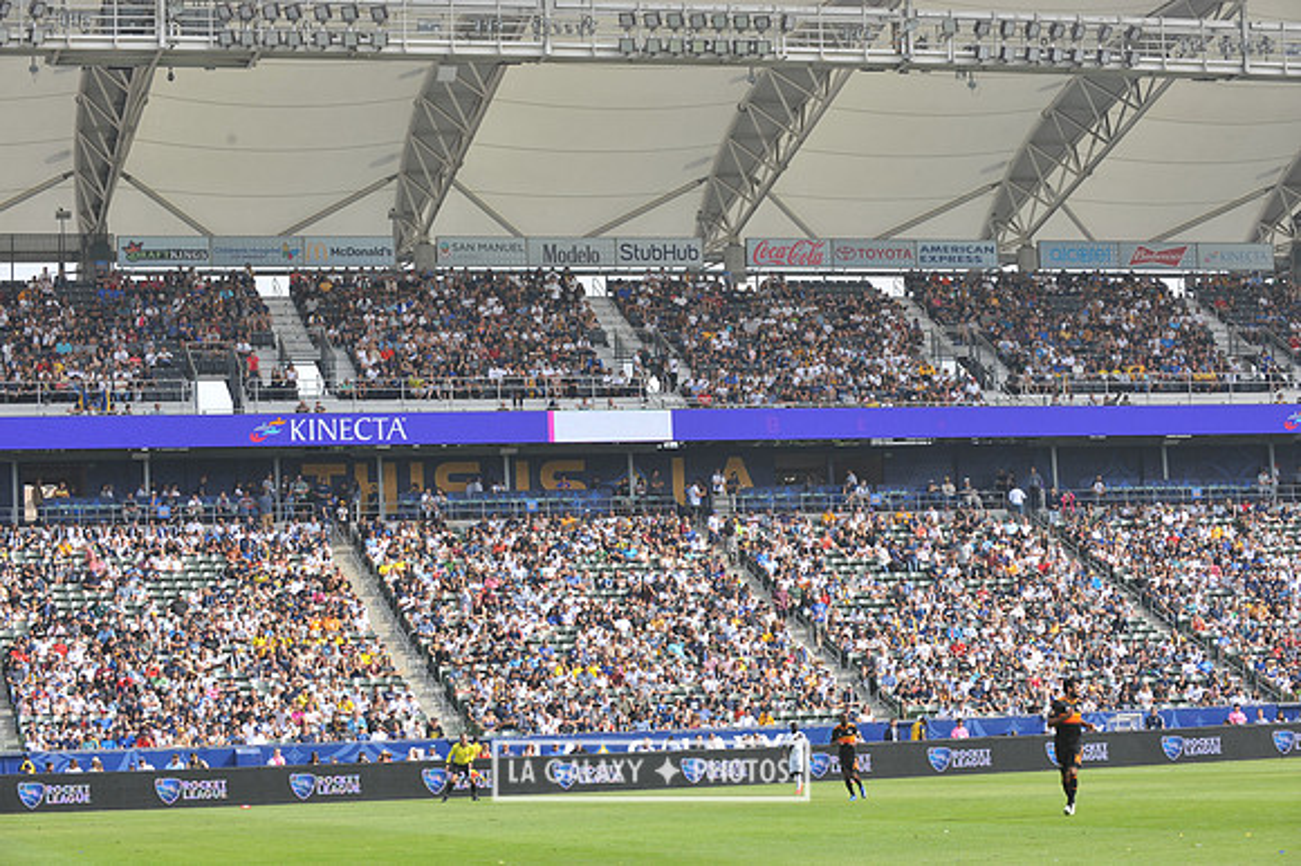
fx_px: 3106
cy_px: 433
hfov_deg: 23.7
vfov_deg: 15.9
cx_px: 650
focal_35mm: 86
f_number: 8
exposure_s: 1/250
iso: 200
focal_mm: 86
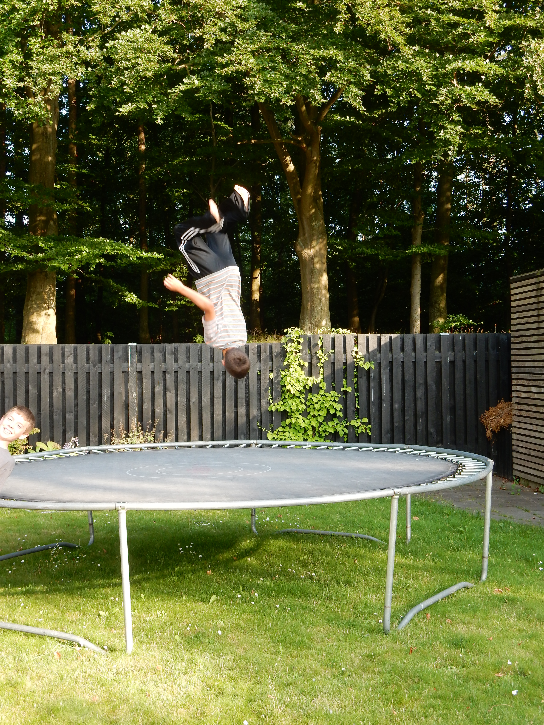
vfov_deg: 37.5
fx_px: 1069
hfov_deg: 28.6
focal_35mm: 51
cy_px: 362
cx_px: 272
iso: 125
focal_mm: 9
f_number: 4.5
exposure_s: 1/100
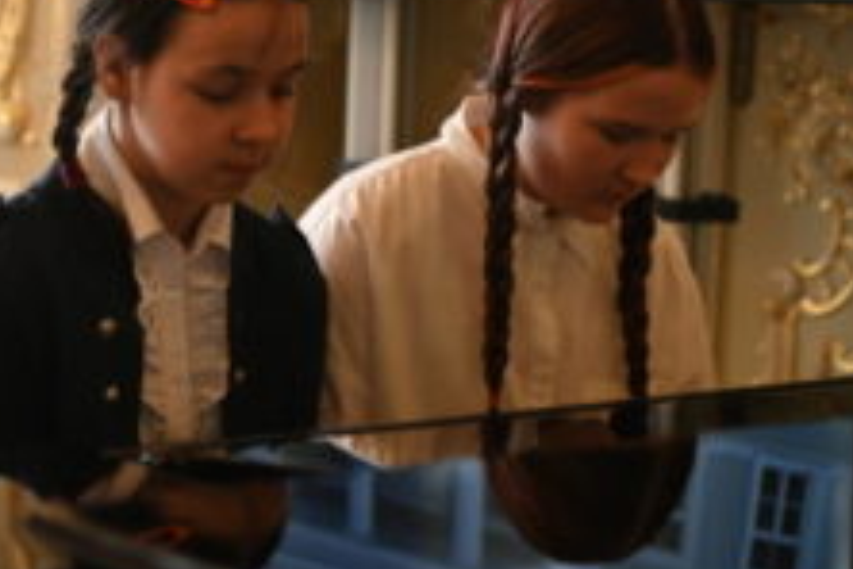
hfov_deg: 19.6
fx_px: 2464
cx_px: 417
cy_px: 96
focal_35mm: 104
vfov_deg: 13.1
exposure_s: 1/60
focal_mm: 48
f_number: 2.8
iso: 320
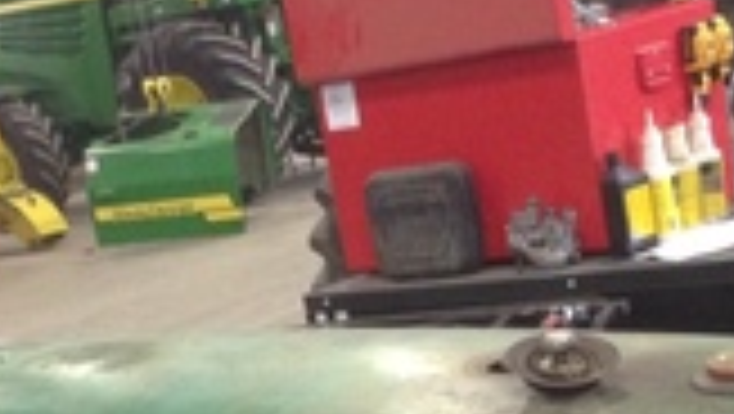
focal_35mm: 120
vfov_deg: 9.6
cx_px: 257
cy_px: 765
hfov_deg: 17.8
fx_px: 2337
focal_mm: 4.13
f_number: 2.4
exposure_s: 1/20
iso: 250
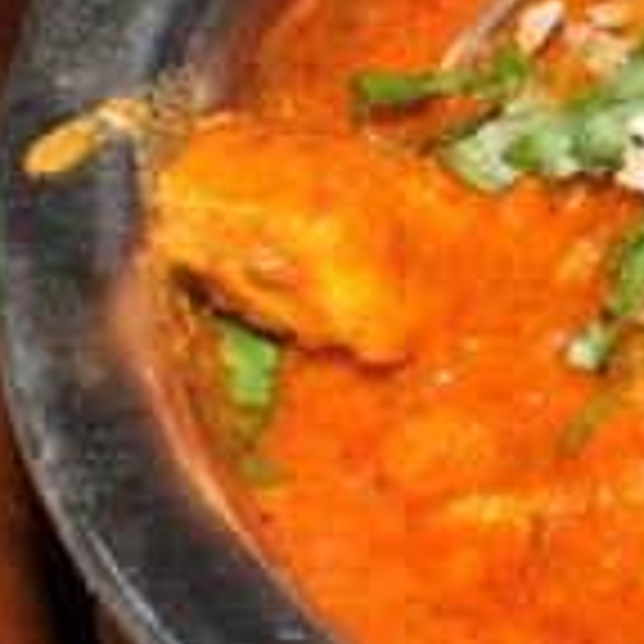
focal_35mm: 200
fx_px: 4208
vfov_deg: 8.7
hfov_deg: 8.5
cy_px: 191
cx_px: 982
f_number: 20
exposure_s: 1/60
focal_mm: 35
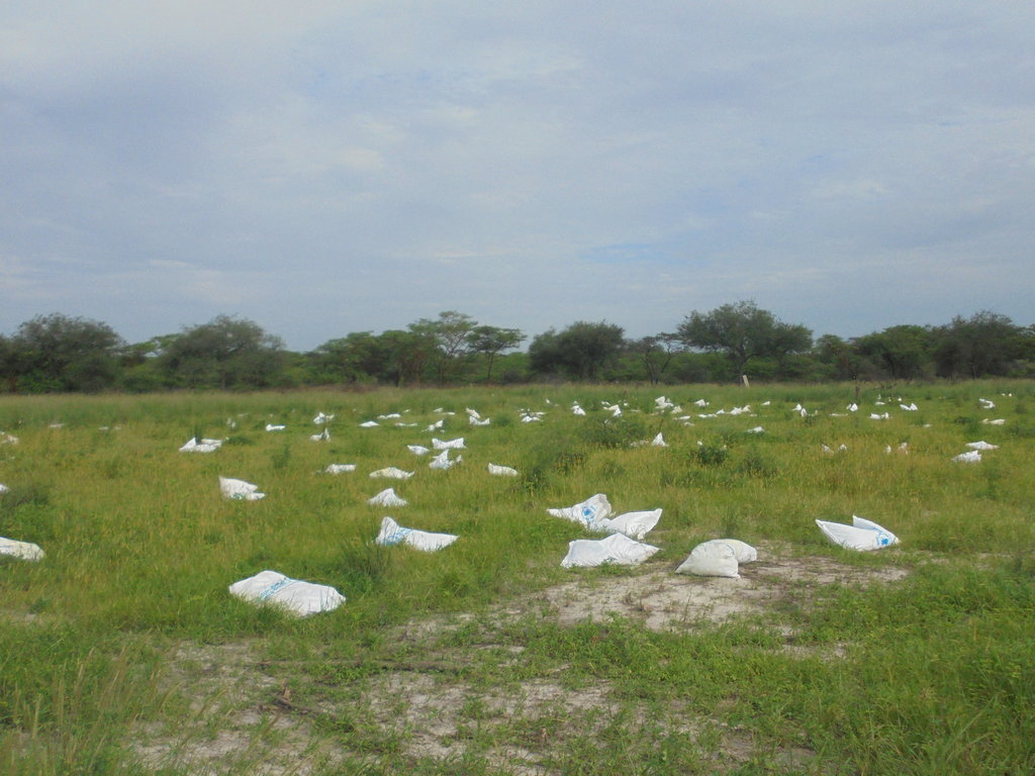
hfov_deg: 54.0
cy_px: 388
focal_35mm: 34
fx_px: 1017
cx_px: 518
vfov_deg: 41.8
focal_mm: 6.1
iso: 250
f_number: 12.5
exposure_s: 1/250
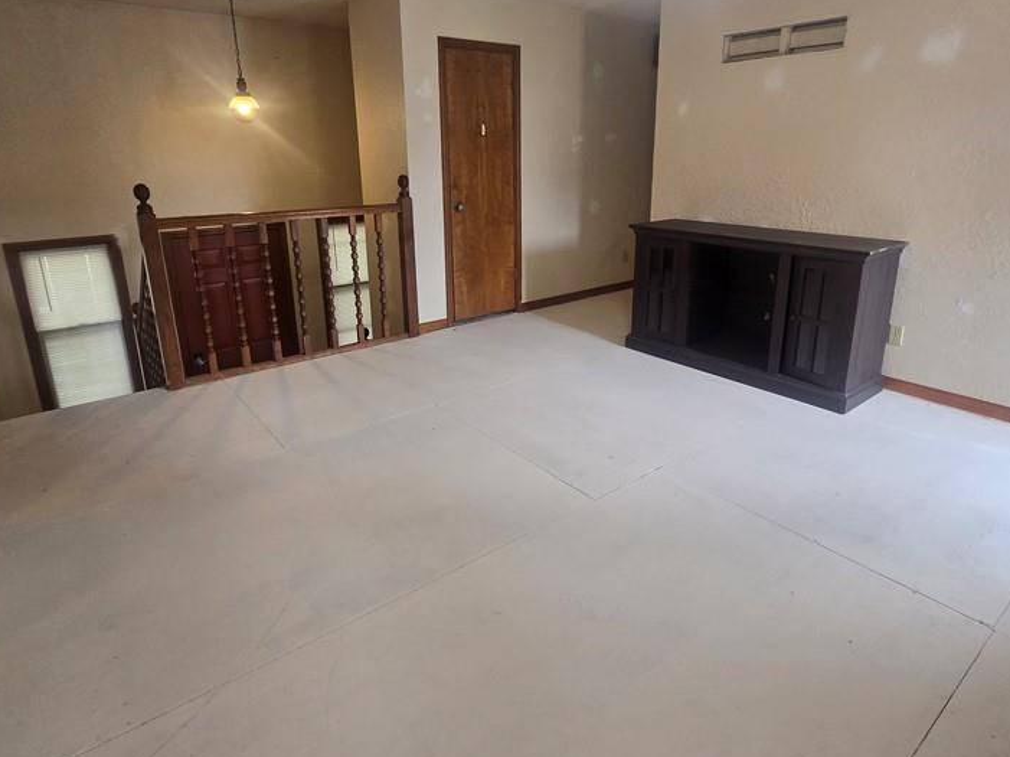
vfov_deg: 68.1
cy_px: 314
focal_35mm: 19
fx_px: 554
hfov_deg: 84.7
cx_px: 513
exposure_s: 1/60
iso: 100
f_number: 2.2
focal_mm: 2.2
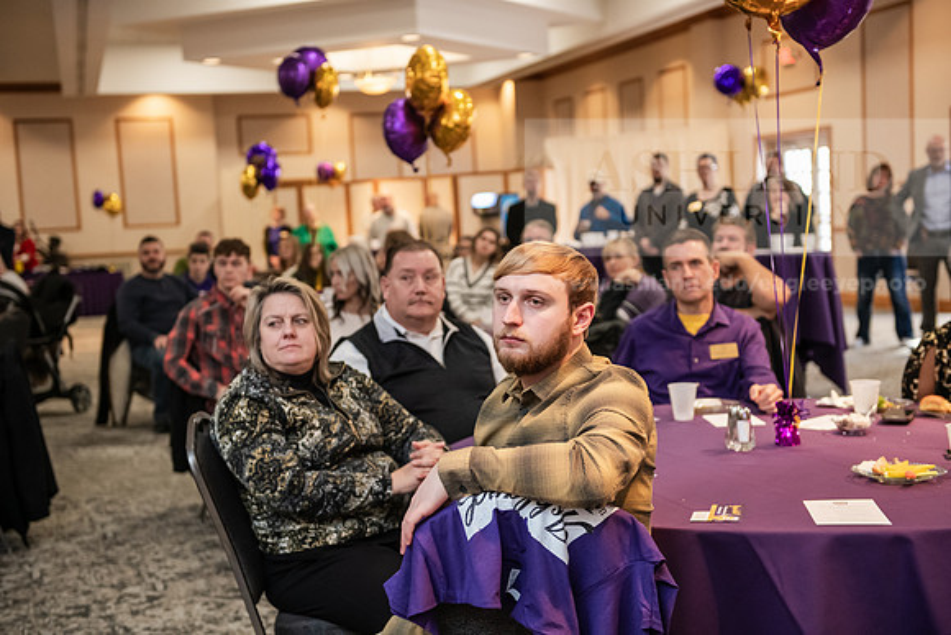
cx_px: 476
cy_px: 318
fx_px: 1374
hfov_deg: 38.2
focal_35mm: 52
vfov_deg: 26.0
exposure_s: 1/160
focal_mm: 52
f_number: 3.2
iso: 2500
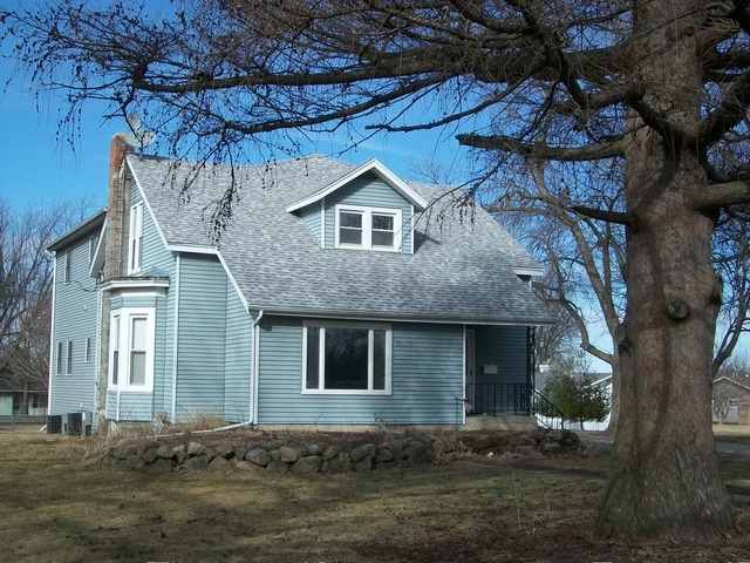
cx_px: 375
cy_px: 282
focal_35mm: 50
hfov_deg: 38.2
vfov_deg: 29.1
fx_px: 1083
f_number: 7
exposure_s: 1/250
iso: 80
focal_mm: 8.8
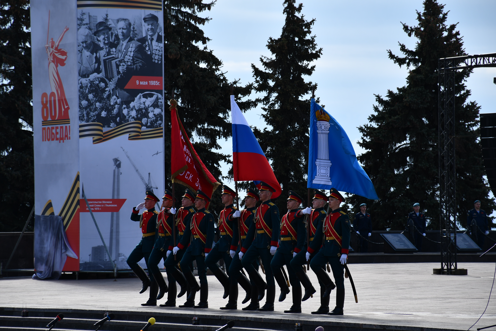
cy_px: 166
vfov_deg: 6.5
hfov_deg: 9.8
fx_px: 2893
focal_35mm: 210
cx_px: 248
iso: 180
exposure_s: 1/500
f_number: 8
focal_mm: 140
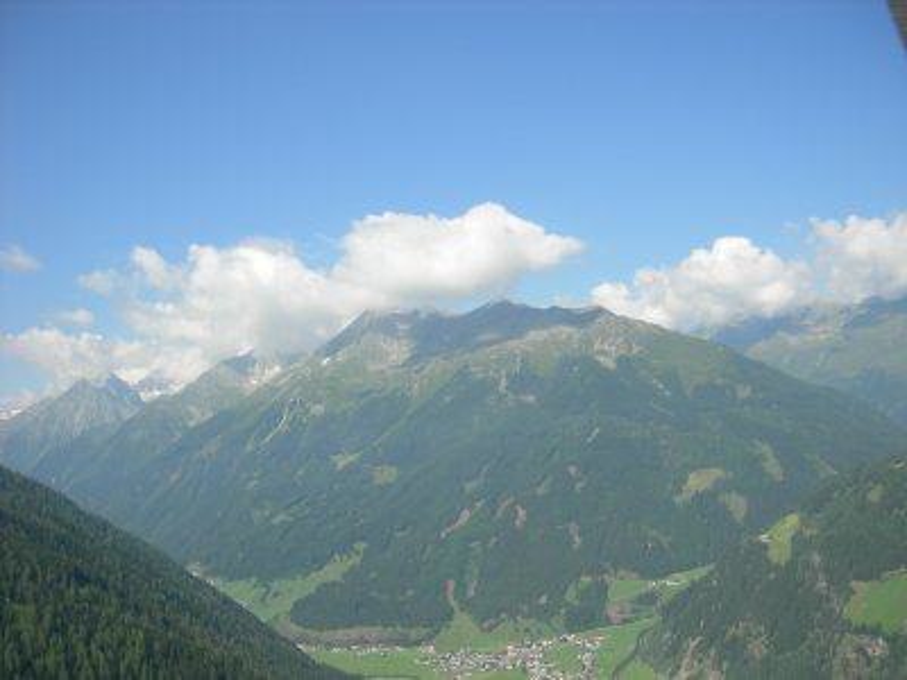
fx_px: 943
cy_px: 340
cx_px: 454
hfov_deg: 51.4
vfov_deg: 39.7
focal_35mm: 36
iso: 64
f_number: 3
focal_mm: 7.5
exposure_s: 1/791
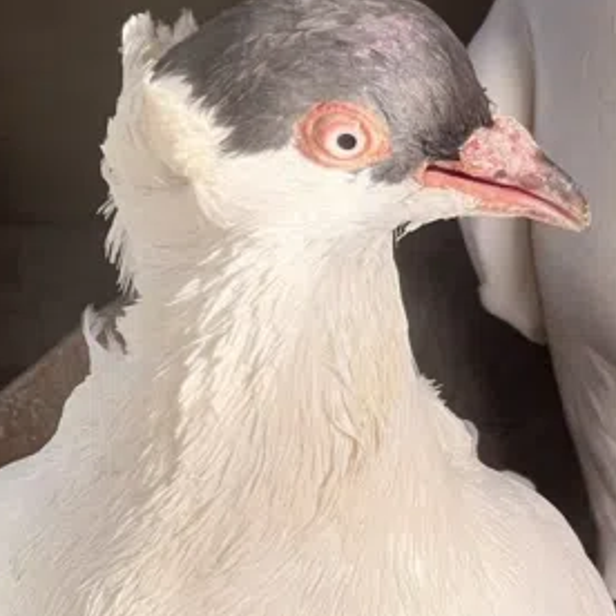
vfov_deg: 11.1
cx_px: 554
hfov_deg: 11.0
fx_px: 3181
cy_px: 310
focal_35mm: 158
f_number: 2.8
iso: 50
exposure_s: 1/99
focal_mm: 9
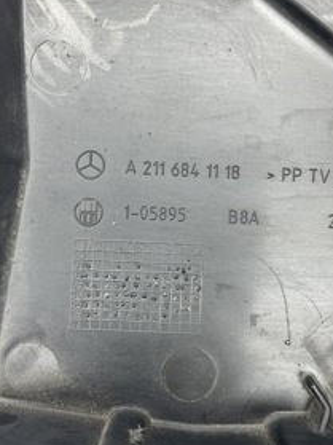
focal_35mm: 43
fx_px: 552
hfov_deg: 33.4
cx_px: 210
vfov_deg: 43.9
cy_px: 222
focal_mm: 5.1
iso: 32
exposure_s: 1/100
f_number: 1.6
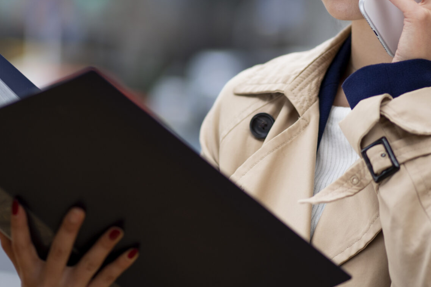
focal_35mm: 191
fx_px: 2287
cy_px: 22
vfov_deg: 7.2
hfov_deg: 10.8
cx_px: 254
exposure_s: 1/500
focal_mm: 85
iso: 160
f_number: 1.8
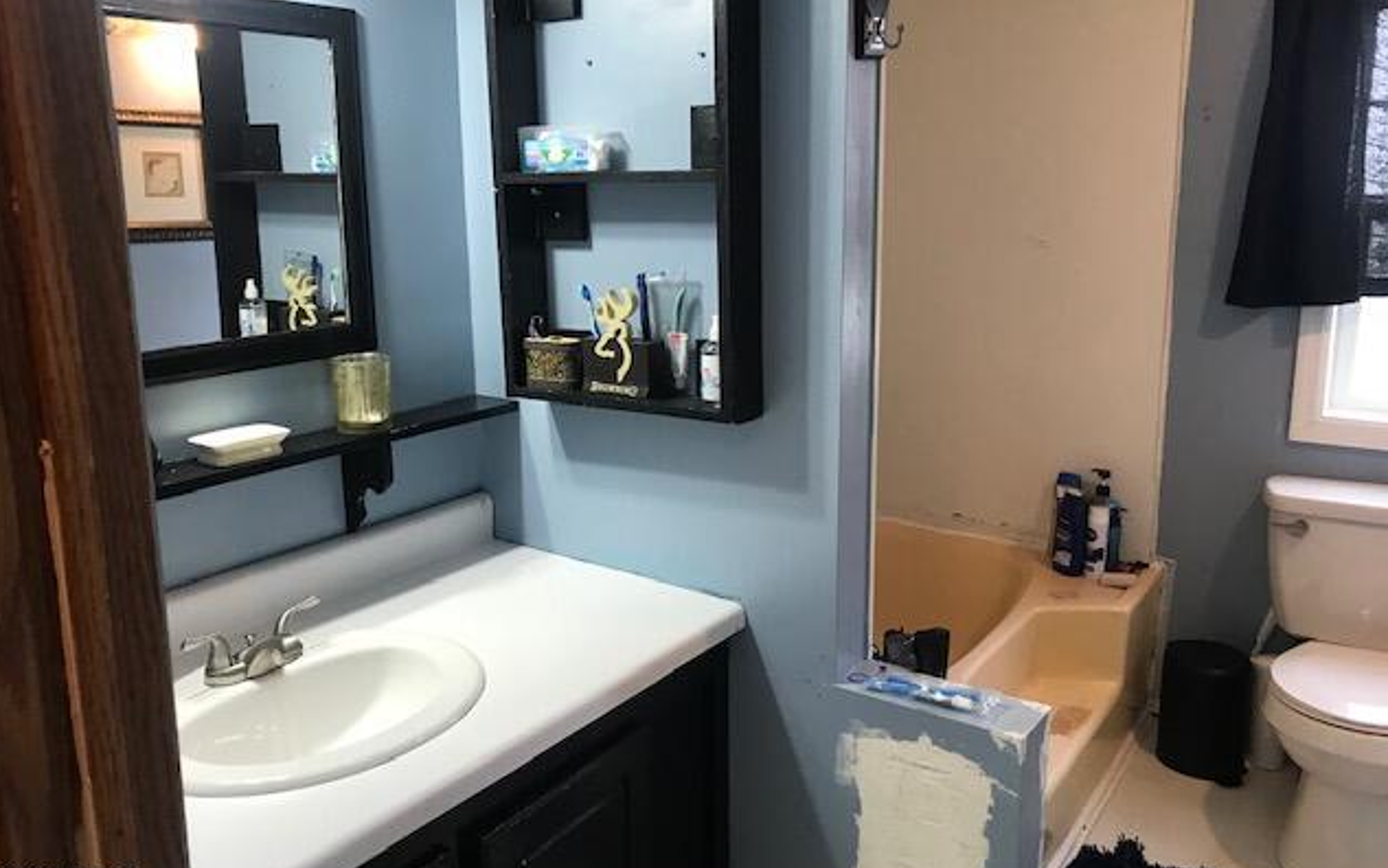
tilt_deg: -11.2
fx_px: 1135
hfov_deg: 62.9
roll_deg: +1.0
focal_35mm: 30
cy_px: 403
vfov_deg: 41.8
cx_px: 689
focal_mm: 3.99
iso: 40
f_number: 1.8
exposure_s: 1/30
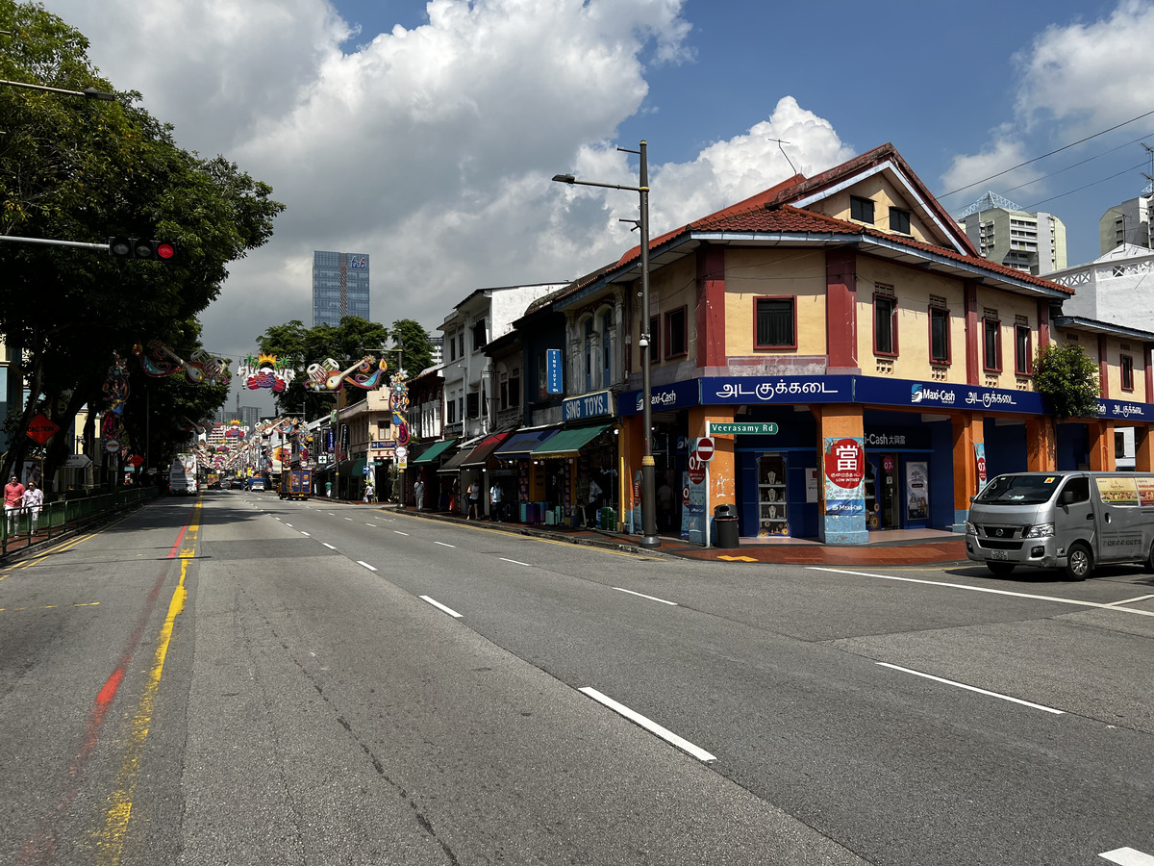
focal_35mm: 26
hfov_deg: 67.3
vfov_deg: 53.1
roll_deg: +2.2
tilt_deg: +2.5
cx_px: 577
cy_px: 433
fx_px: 867
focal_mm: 5.7
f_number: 1.5
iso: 50
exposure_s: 1/6211
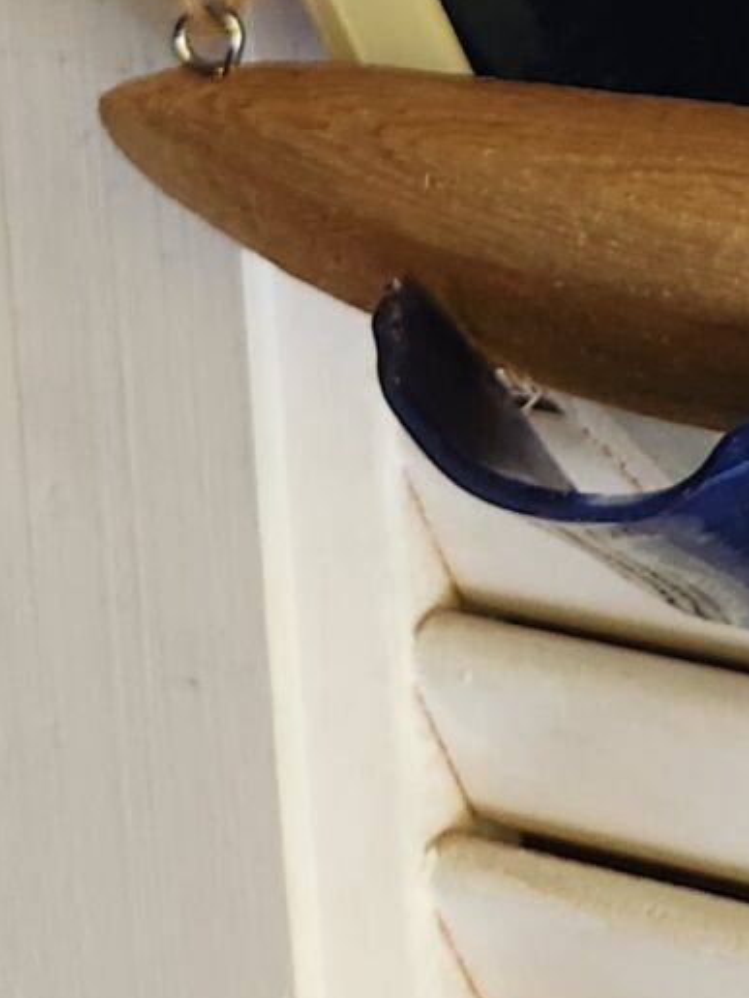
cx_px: 1572
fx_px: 3289
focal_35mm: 114
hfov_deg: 11.5
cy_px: -969
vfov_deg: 14.5
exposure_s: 1/180
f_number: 1.8
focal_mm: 5.4
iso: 100
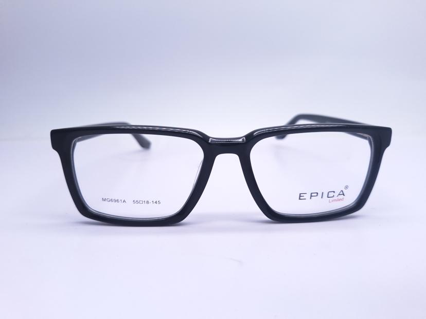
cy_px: 160
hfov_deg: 73.9
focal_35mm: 23
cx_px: 213
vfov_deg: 58.9
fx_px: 283
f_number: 1.8
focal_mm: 5.54
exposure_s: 1/1500
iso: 250
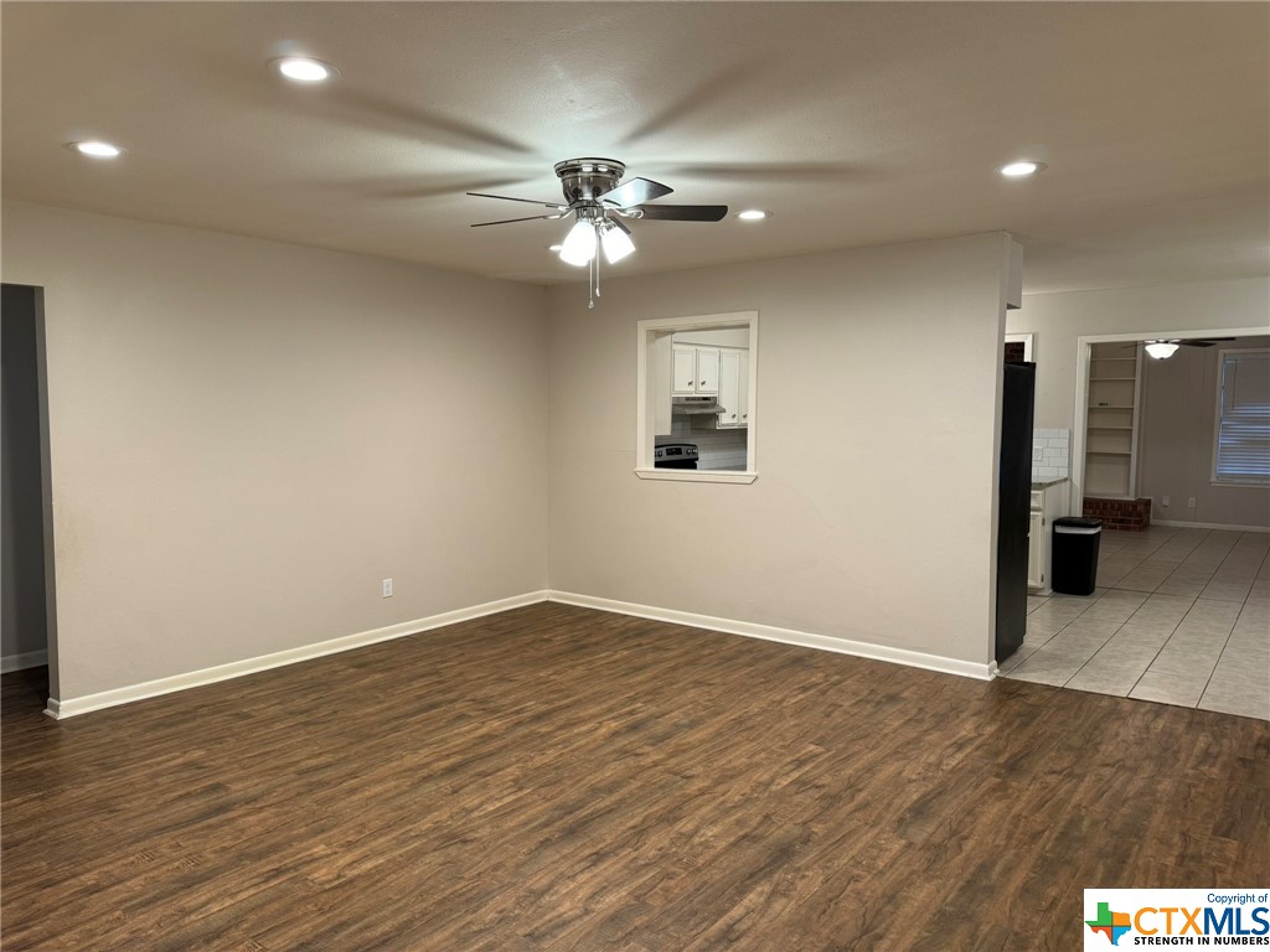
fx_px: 881
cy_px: 476
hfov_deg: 71.6
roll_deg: -0.5
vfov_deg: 56.8
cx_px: 635
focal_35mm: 24
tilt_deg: -5.4
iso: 160
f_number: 1.78
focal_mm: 6.86
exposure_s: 1/60
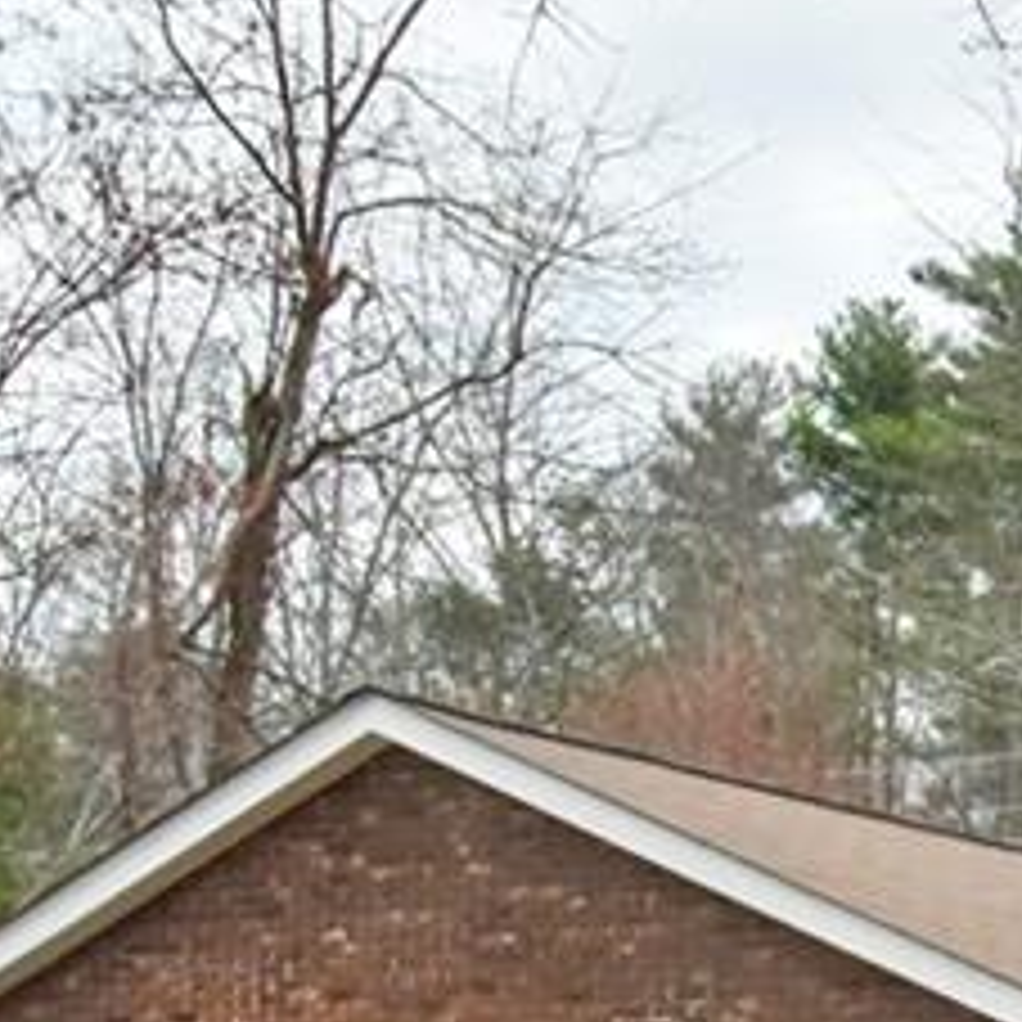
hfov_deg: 15.4
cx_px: 2003
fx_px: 3073
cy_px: 1344
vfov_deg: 17.6
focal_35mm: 92
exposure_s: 1/250
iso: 4000
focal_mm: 24
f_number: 16
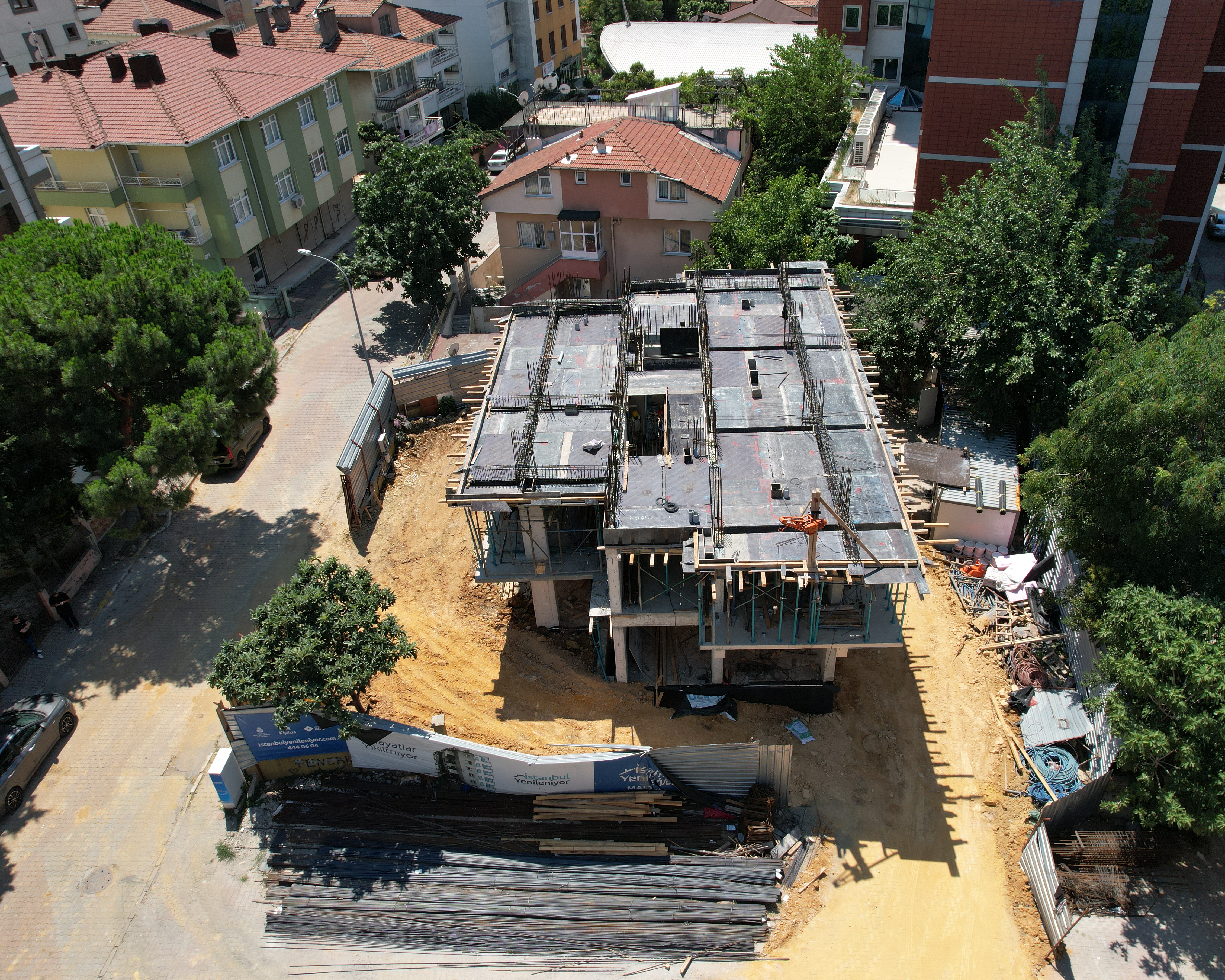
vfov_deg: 56.8
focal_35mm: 25
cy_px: 492
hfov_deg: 68.0
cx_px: 658
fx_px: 906
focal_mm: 8.38
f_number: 2.8
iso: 100
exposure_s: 1/200
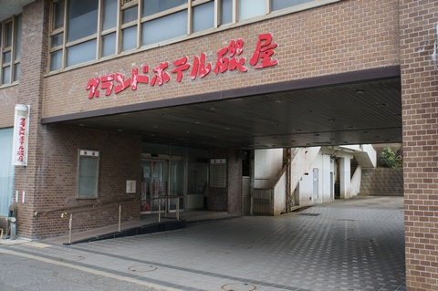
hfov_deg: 57.5
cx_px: 219
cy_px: 146
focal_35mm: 33
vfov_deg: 40.1
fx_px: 399
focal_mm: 21.9
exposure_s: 1/60
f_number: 4
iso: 100
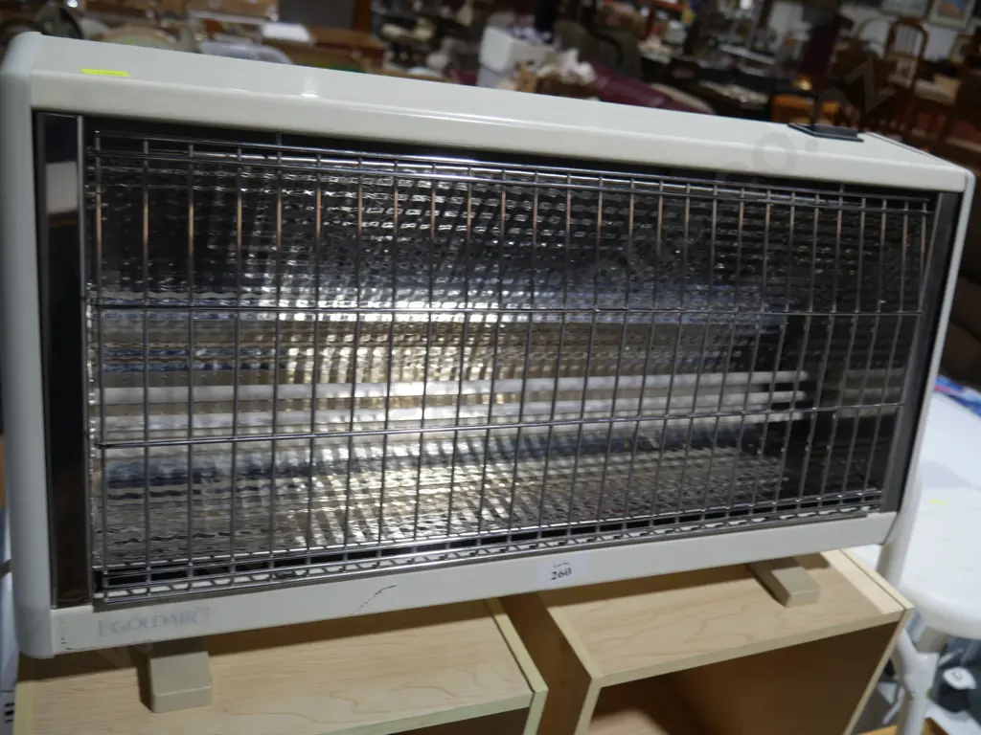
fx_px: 907
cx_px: 490
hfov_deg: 56.8
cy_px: 368
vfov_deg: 44.2
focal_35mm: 32
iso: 200
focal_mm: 16
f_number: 3.6
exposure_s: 1/100
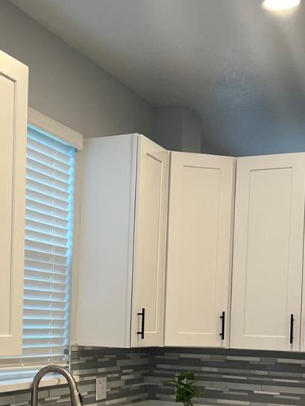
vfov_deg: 30.9
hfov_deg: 23.8
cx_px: 71
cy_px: 327
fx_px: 716
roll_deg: -1.7
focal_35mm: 61
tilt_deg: +2.3
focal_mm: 5.7
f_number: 1.5
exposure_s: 1/120
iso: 100
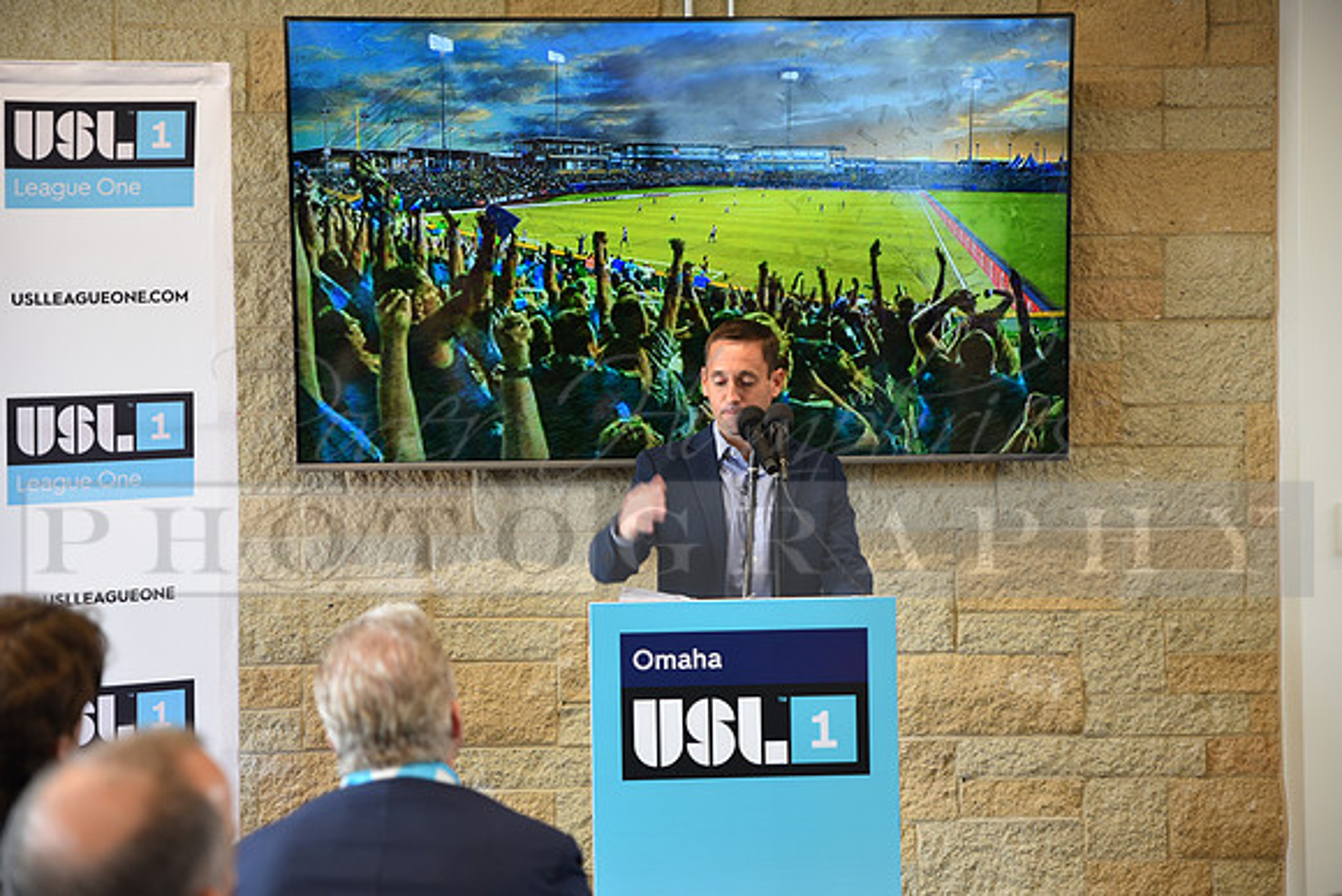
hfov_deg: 28.8
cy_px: 448
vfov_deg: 19.5
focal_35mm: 70
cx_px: 671
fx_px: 2610
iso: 400
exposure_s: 1/60
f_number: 2.8
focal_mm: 70
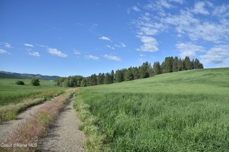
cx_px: 114
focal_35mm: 24
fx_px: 153
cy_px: 76
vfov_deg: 53.1
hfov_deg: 73.8
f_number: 22
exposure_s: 1/80
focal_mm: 24
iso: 200
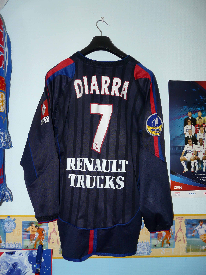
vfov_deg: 63.4
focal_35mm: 28
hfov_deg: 49.7
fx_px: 222
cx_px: 103
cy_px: 138
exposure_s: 1/30
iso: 100
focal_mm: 4.6
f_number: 2.8
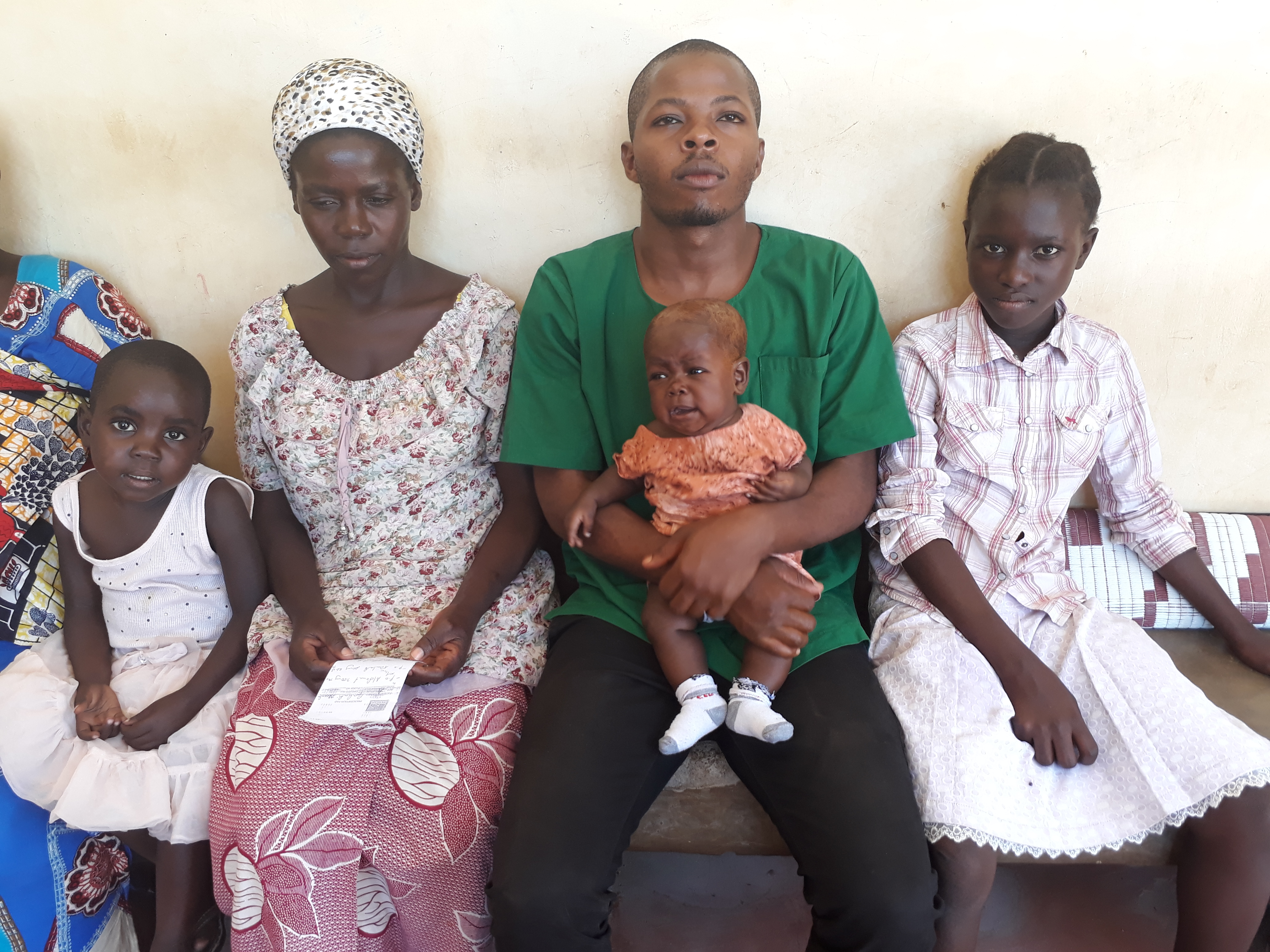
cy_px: 476
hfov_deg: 65.3
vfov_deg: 51.4
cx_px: 635
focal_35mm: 27
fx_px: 991
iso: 40
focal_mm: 3.6
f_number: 1.9
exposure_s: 1/33
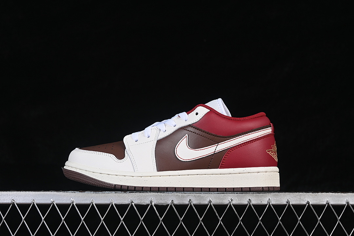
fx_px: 737
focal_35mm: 75
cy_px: 118
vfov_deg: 18.2
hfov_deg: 27.0
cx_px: 177
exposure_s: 1/80
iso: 160
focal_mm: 50
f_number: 8
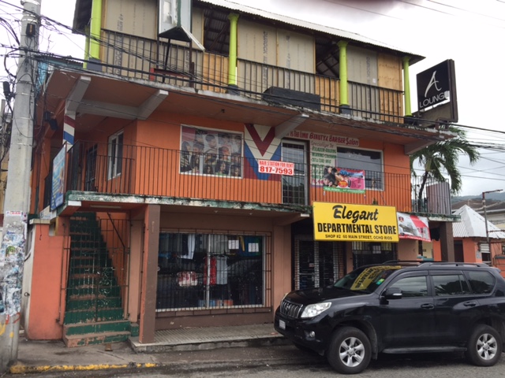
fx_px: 423
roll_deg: -0.9
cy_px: 189
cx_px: 252
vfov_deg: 48.2
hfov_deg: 61.7
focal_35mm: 29
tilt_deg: +7.9
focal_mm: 4.15
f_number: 2.2
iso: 32
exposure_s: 1/557
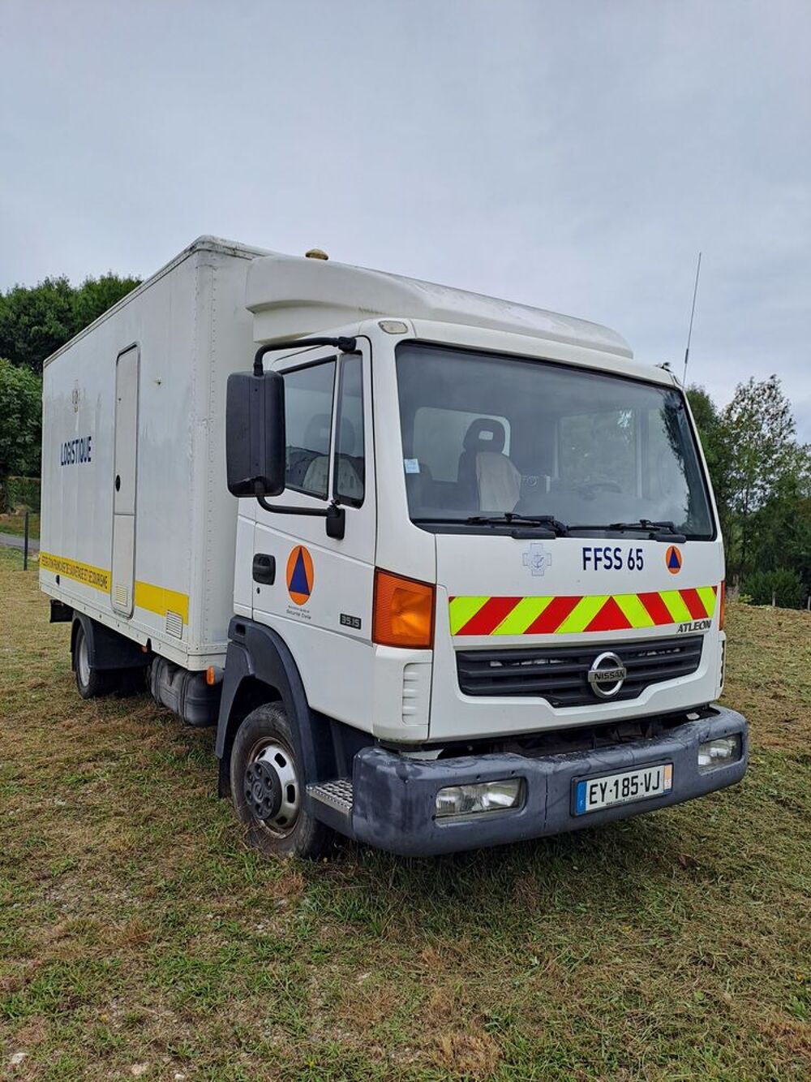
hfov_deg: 54.9
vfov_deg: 69.4
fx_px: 781
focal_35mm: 25
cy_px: 541
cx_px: 406
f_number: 1.8
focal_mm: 4.65
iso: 32
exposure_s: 1/640
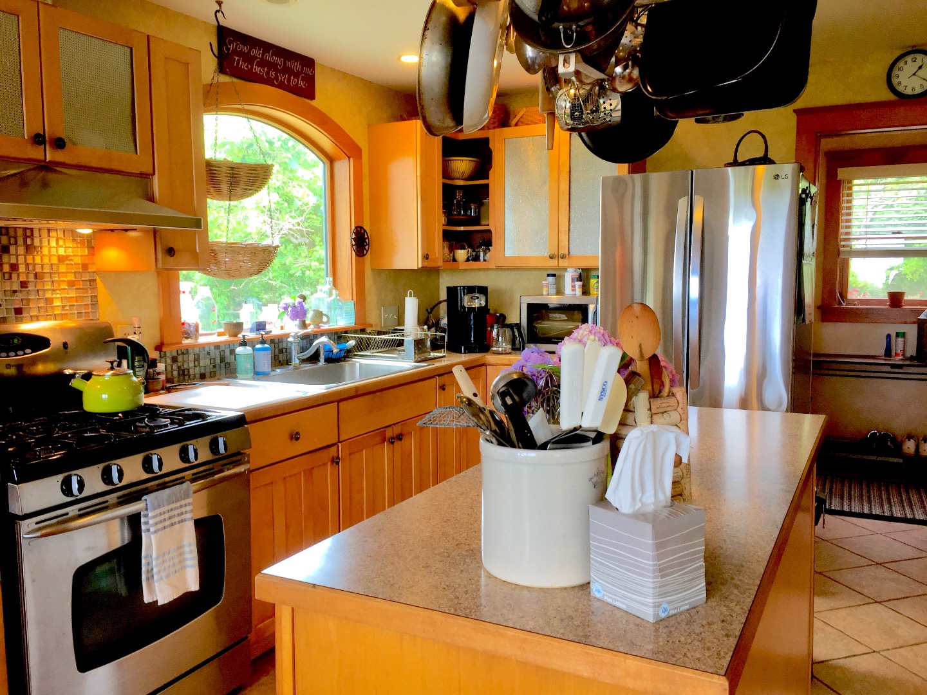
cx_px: 464
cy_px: 348
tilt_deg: -7.5
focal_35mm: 29
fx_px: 777
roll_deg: -0.7
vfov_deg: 48.2
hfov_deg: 61.7
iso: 32
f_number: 2.2
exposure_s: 1/40
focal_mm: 4.15
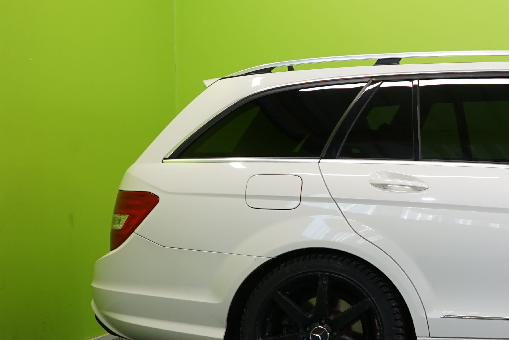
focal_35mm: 81
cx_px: 623
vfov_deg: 16.9
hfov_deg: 22.9
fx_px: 1145
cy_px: 187
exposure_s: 1/30
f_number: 6.3
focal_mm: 31
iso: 500
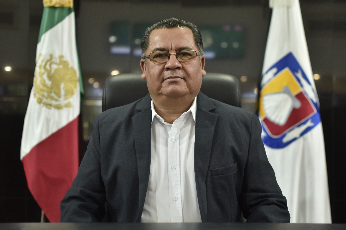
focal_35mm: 52
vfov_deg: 25.8
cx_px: 173
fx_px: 505
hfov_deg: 37.9
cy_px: 115
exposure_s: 1/60
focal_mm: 35
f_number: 1.8
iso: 320
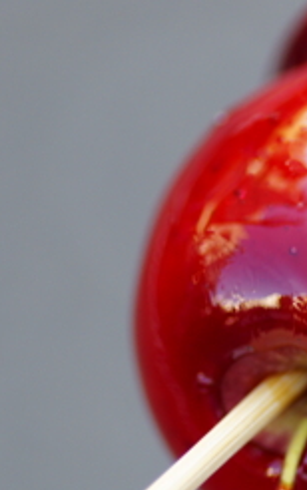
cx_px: 476
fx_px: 4974
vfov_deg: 5.6
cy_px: 204
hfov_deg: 3.5
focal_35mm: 372
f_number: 2.8
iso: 200
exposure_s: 1/160
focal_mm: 100
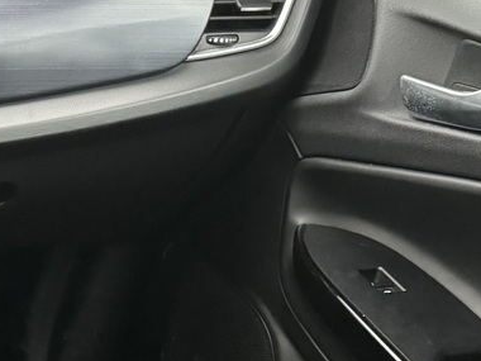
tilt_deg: -36.4
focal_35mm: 101
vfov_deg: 14.2
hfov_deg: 15.7
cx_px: -458
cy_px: 424
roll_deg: +0.6
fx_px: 1403
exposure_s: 1/60
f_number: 1.78
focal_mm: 6.86
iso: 800
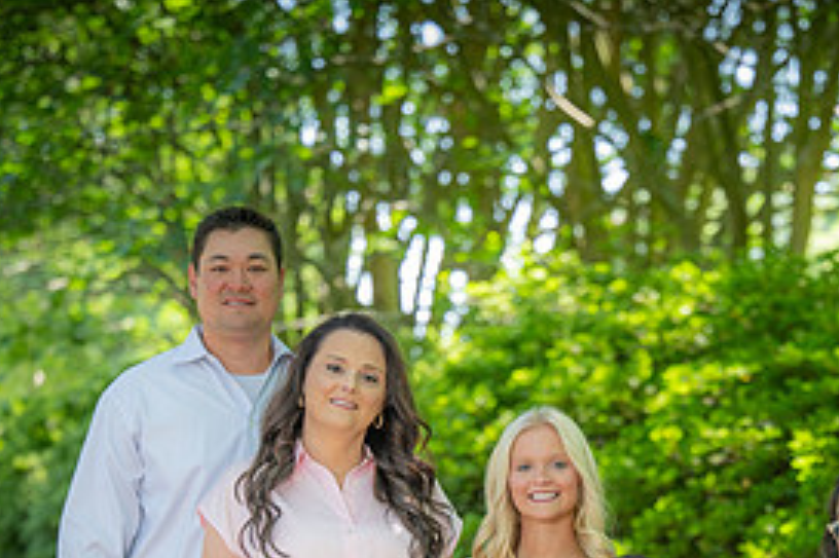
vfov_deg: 7.9
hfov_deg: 11.9
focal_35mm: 173
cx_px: 577
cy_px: 593
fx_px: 4029
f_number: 2.8
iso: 100
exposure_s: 1/100
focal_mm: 81
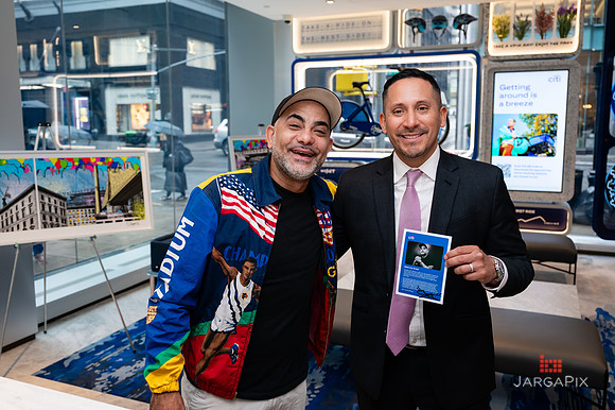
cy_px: 197
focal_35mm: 32
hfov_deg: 59.4
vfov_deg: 41.6
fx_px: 539
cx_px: 303
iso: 500
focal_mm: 30
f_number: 4
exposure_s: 1/160
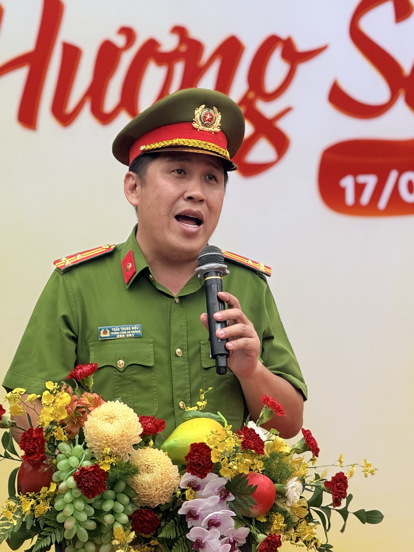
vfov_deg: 12.3
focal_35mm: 161
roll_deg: -0.1
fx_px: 2567
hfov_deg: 9.2
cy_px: 276
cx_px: 202
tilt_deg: +1.0
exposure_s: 1/661
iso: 64
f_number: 2.8
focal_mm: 15.66
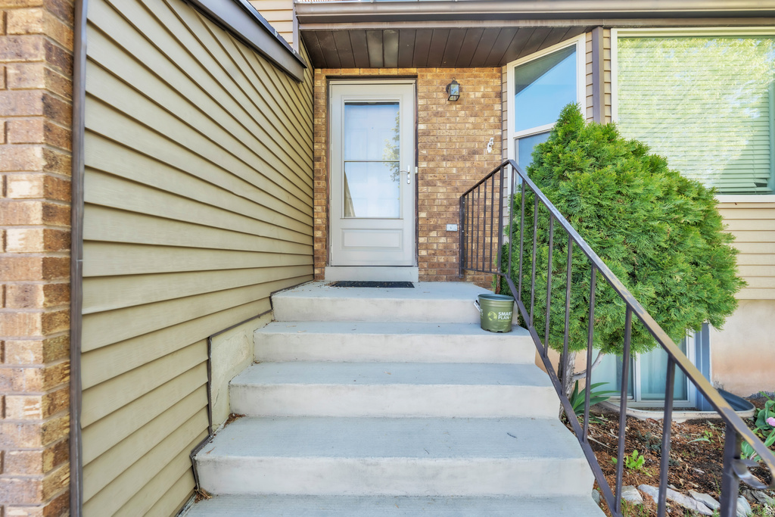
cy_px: 258
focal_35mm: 12
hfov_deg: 112.6
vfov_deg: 90.0
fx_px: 258
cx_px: 388
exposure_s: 1/80
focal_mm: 12
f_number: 4.5
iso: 100
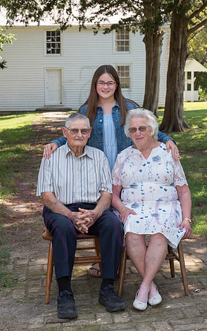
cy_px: 165
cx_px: 99
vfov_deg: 28.6
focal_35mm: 72
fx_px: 649
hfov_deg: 18.1
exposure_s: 1/160
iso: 500
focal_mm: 70
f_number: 8
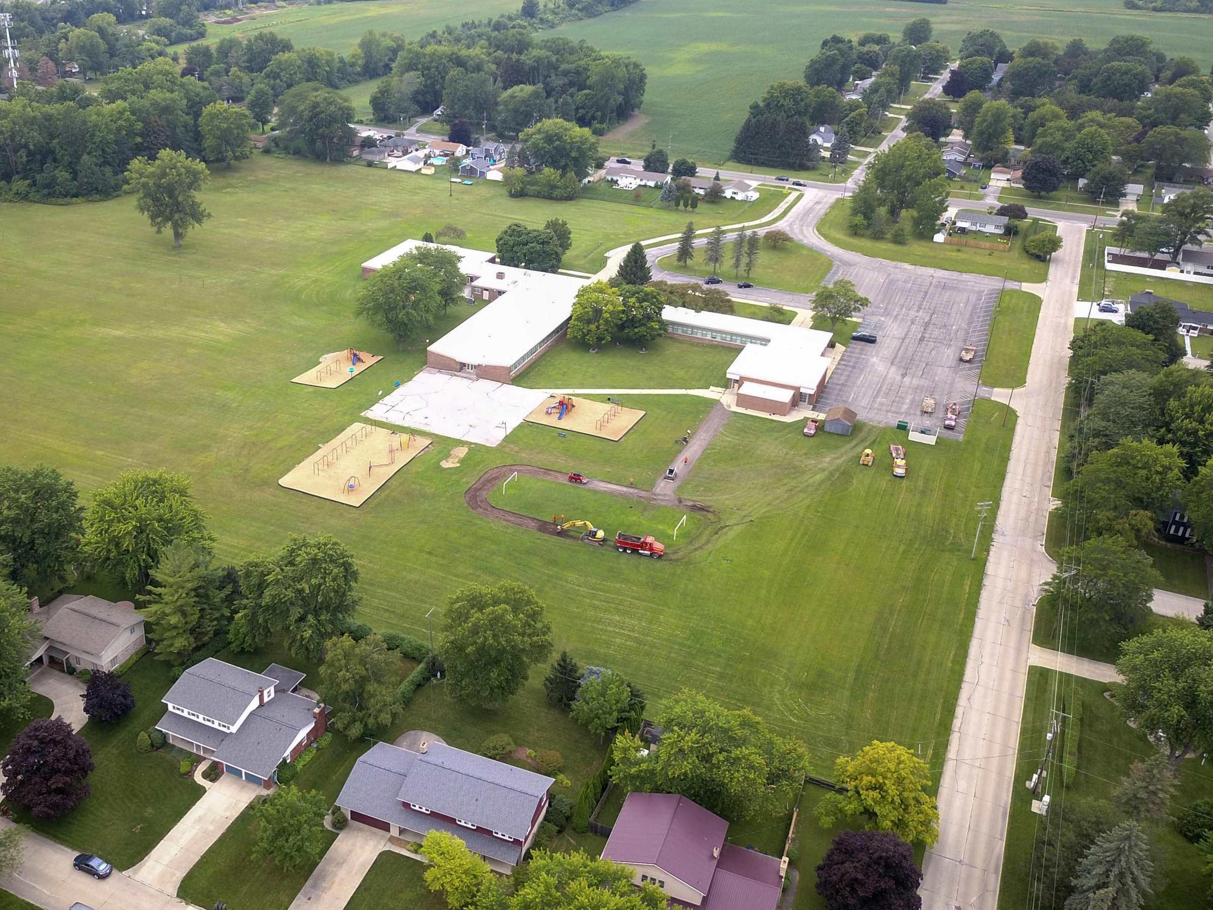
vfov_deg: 42.9
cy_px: 444
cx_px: 454
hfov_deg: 54.7
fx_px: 1156
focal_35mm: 33
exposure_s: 1/160
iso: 100
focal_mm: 4.73
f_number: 2.2
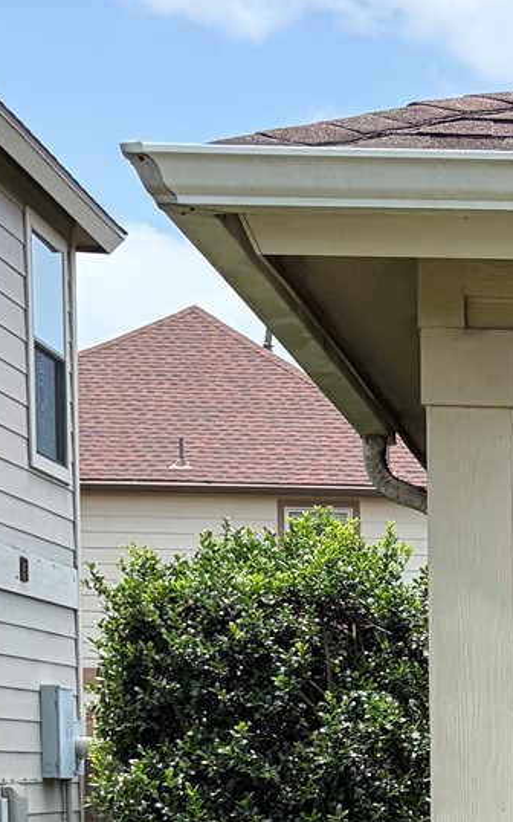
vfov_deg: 18.3
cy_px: 1095
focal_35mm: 105
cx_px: 763
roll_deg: +0.0
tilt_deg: -5.1
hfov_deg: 11.9
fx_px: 2350
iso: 64
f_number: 1.6
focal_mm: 5.96
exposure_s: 1/2364
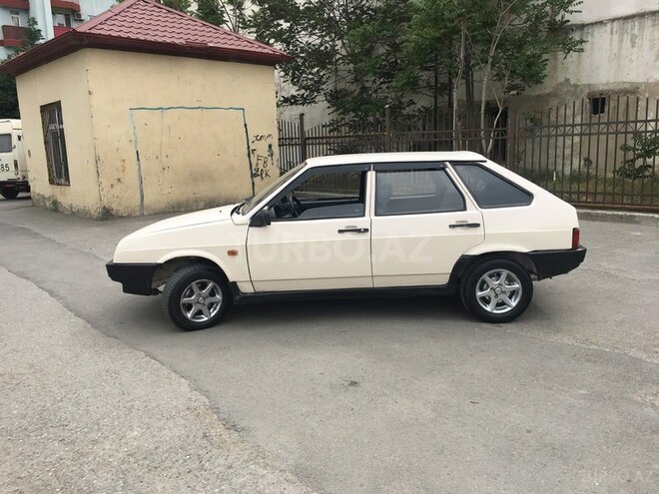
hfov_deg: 61.7
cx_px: 330
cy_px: 247
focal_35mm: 29
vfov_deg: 48.2
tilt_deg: -10.6
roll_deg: +2.2
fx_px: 552
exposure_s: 1/927
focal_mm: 4.15
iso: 25
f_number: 2.2
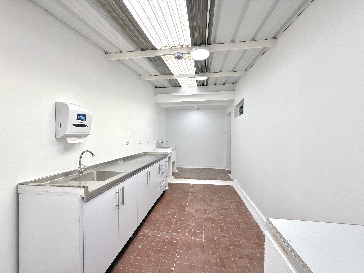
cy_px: 136
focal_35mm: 14
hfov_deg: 102.1
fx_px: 147
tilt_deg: +0.4
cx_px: 182
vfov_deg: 85.7
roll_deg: +0.0
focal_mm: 2.22
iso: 64
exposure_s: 1/102
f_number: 2.2
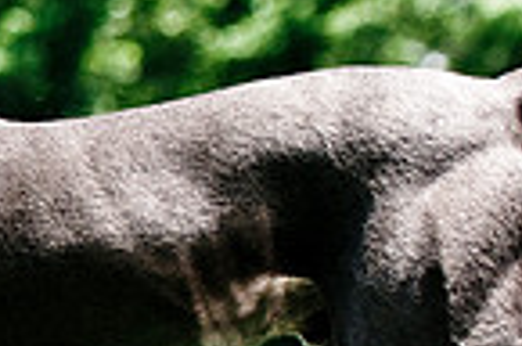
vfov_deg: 3.3
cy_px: 423
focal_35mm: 420
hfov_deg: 4.9
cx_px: -389
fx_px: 6077
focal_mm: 70
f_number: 2.8
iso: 200
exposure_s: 1/2500
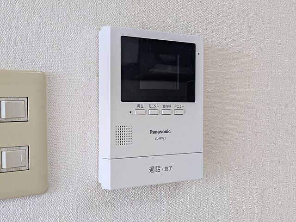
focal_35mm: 51
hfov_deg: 37.5
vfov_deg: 28.6
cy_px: 111
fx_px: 436
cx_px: 148
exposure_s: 1/60
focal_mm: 5.43
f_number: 1.89
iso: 62
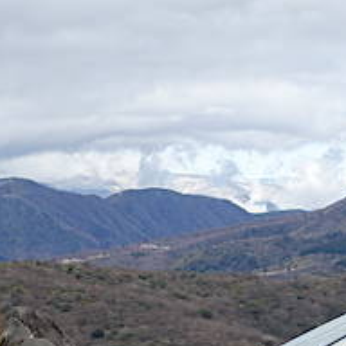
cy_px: 390
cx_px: 485
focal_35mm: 227
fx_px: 2567
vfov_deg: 7.7
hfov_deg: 7.6
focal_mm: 23.53
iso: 125
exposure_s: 1/400
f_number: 5.6
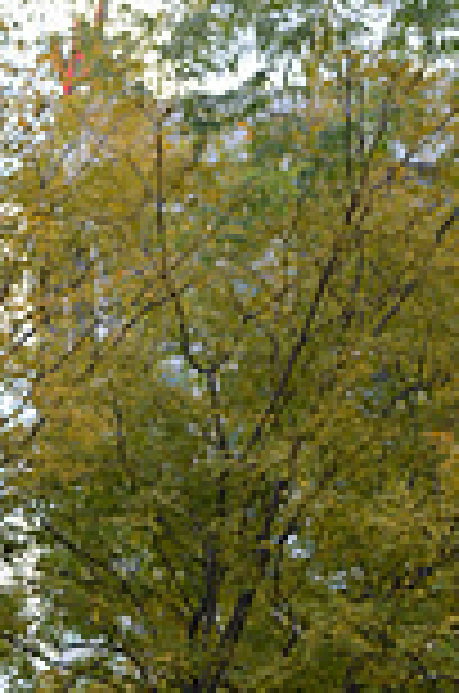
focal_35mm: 170
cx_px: 92
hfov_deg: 8.0
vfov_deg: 11.5
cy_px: 1138
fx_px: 3266
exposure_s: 1/160
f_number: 8
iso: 250
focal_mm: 45
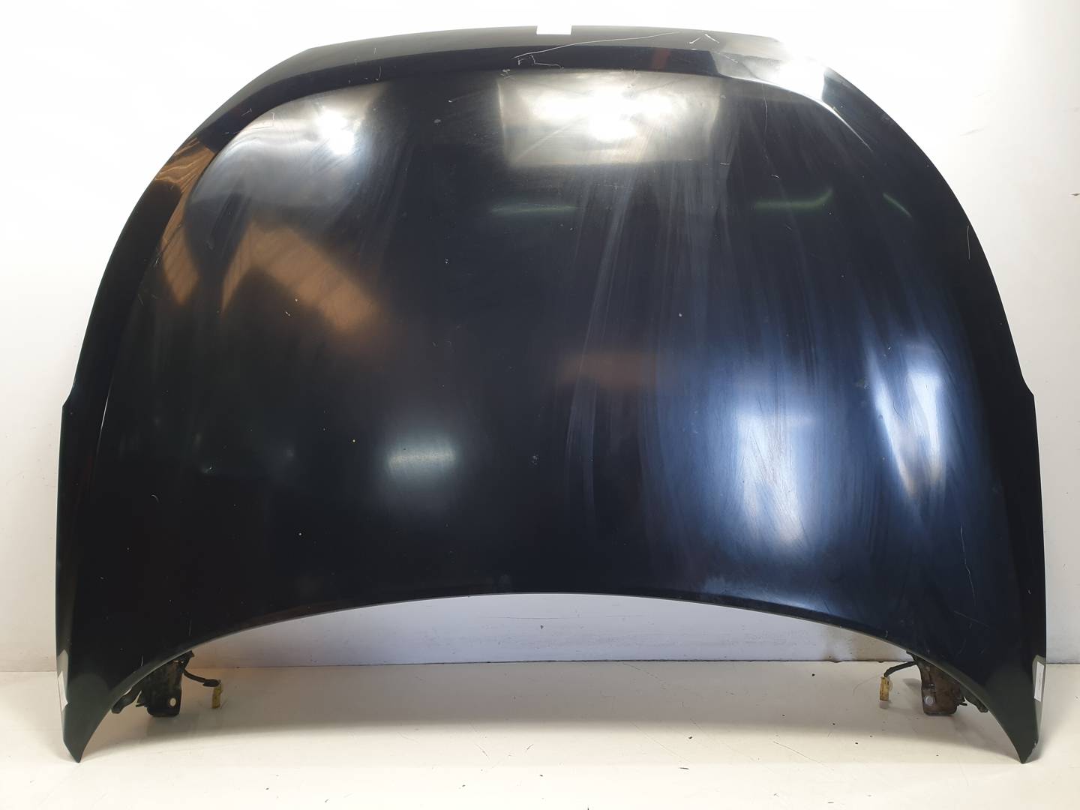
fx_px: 811
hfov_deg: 67.3
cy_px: 405
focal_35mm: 26
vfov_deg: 53.1
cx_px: 540
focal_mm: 4.3
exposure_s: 1/50
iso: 64
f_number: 2.4
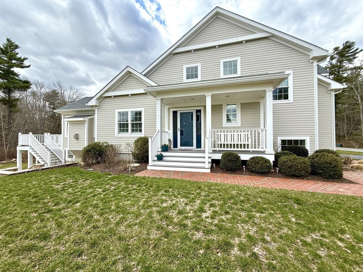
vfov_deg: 85.7
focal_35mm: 14
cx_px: 182
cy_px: 136
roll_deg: +0.5
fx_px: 147
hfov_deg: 102.1
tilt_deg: +1.1
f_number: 2.2
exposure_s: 1/809
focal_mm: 2.22
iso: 50
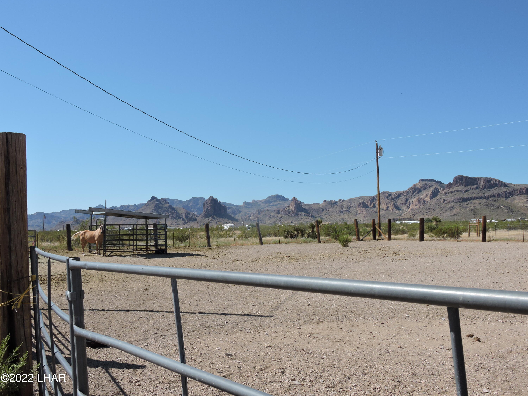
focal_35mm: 35
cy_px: 198
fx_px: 534
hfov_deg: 52.6
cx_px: 264
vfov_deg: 40.7
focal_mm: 6.3
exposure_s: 1/1250
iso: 100
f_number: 3.8
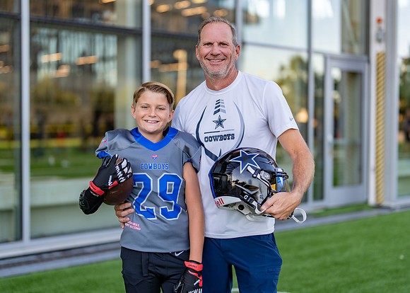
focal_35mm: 58
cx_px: 199
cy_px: 144
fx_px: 678
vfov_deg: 24.4
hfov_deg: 33.7
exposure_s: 1/640
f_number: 1.2
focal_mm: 50
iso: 100
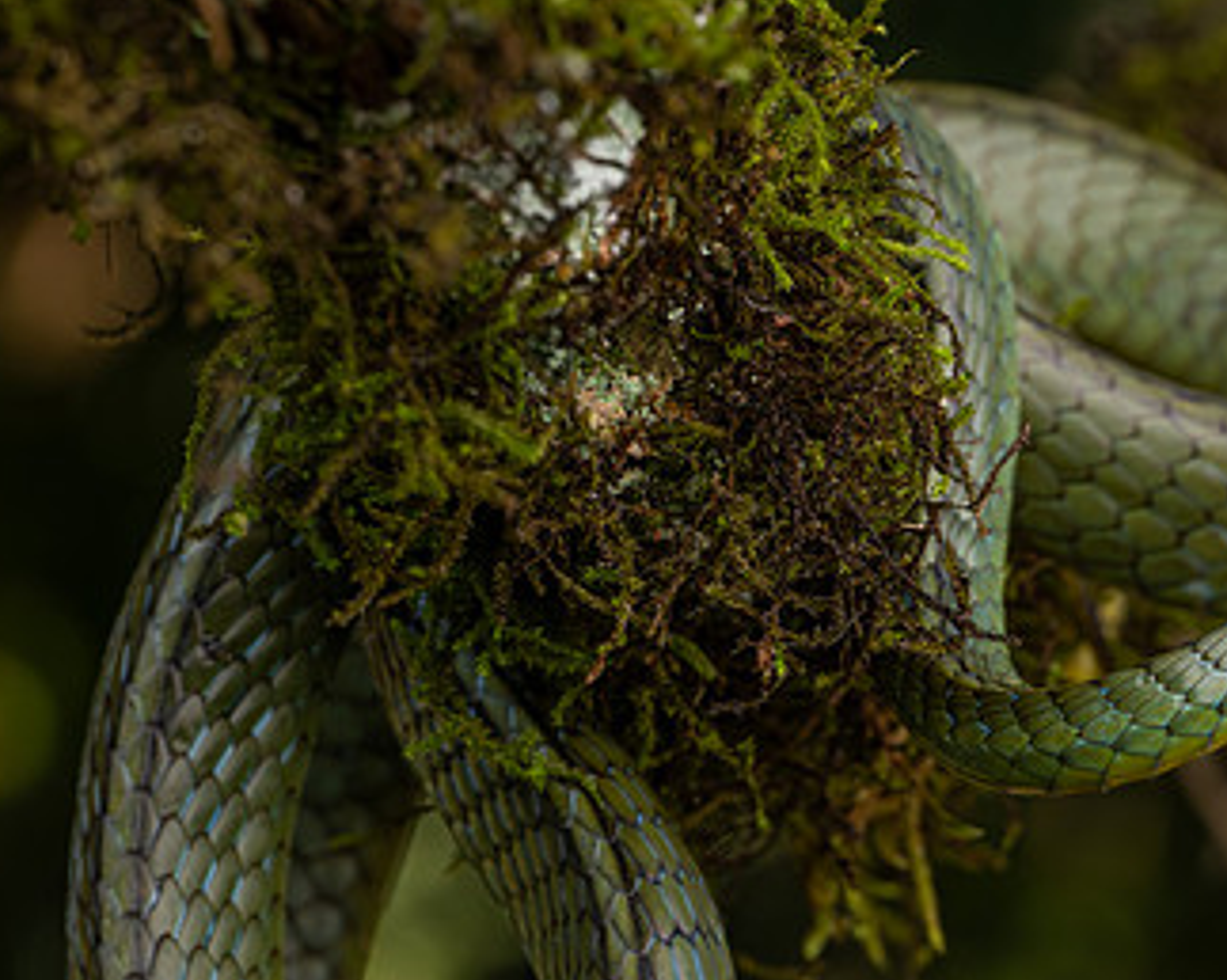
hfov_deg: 8.0
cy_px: 843
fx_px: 8747
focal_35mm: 241
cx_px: 1068
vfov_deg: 6.4
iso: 640
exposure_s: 1/200
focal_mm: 105
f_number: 11
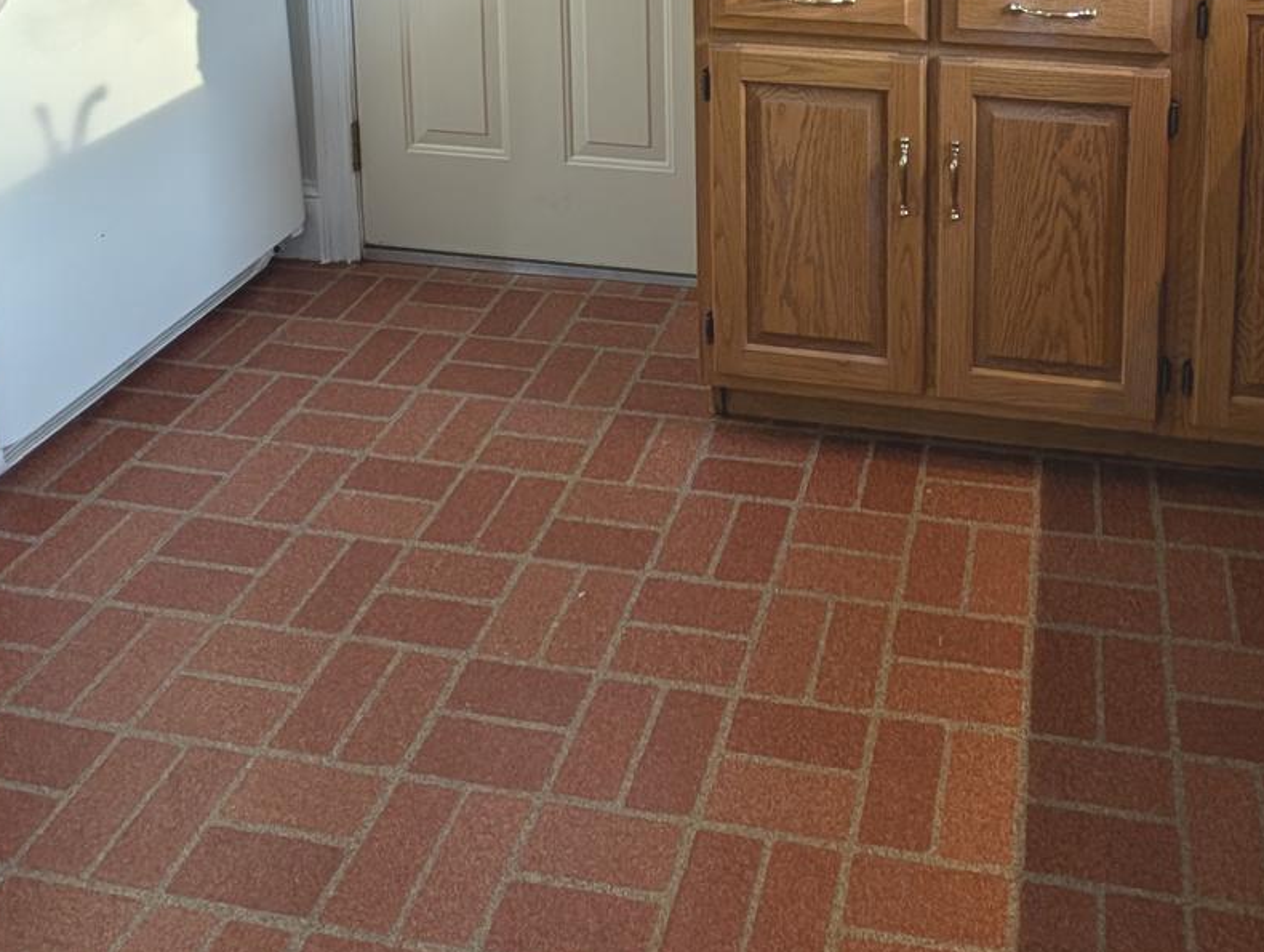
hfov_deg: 56.7
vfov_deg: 34.7
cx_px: 869
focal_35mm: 31
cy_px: -230
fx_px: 1134
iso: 50
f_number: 1.7
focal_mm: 2.02
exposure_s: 1/153
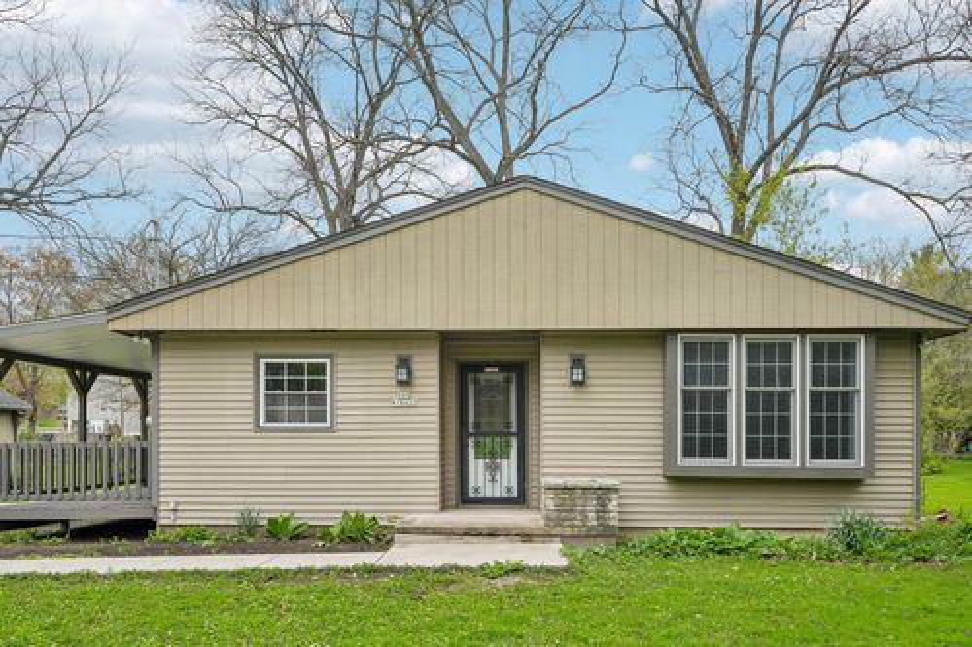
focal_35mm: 29
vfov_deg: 44.9
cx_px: 486
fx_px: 783
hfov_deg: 63.7
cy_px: 324
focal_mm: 29
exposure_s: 1/100
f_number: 8
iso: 100
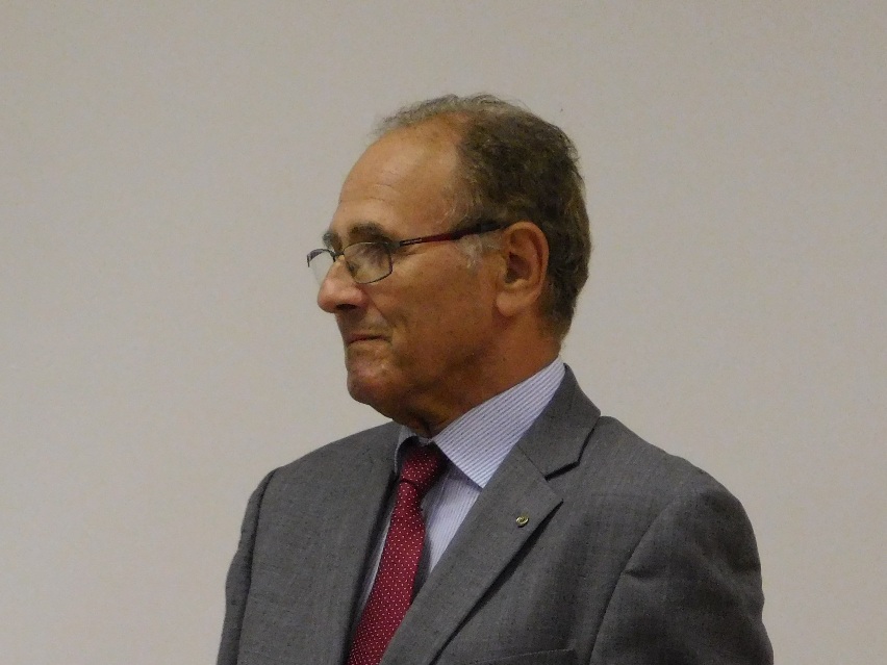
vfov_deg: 8.1
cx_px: 444
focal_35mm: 184
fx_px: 4715
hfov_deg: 10.7
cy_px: 332
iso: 800
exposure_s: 1/100
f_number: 5.4
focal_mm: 32.7
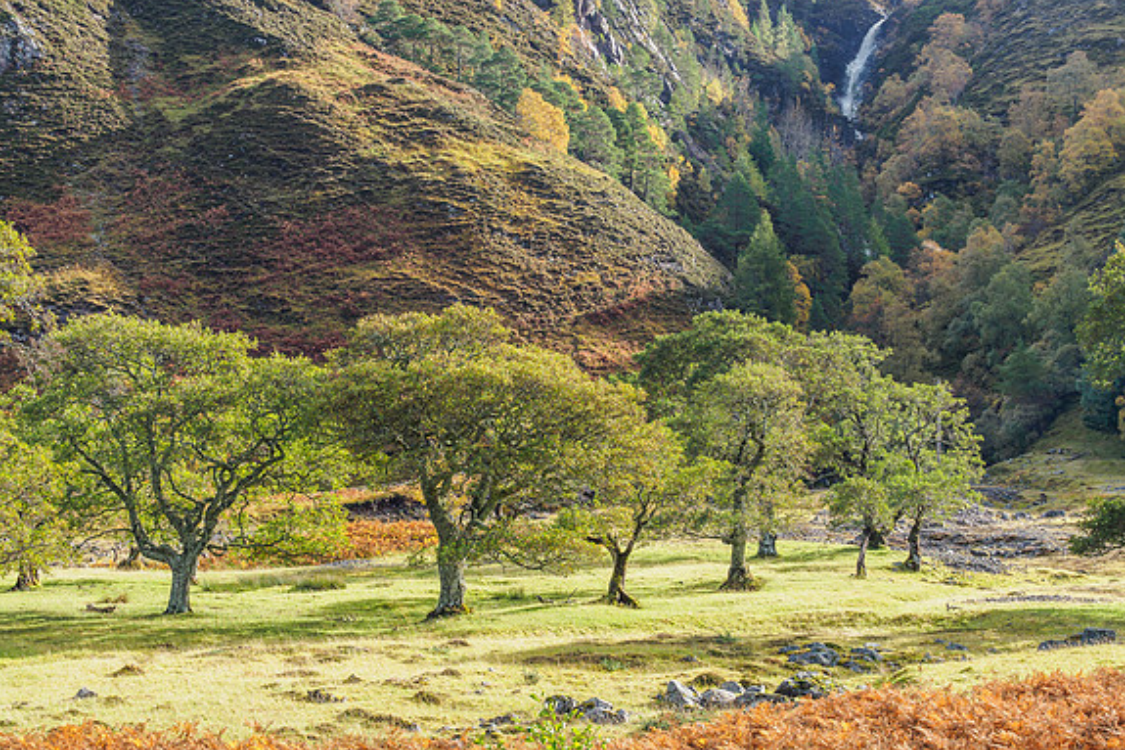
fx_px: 2624
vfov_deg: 16.3
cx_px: 562
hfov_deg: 24.2
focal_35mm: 84
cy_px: 352
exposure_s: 1/50
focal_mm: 40
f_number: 7.1
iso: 200
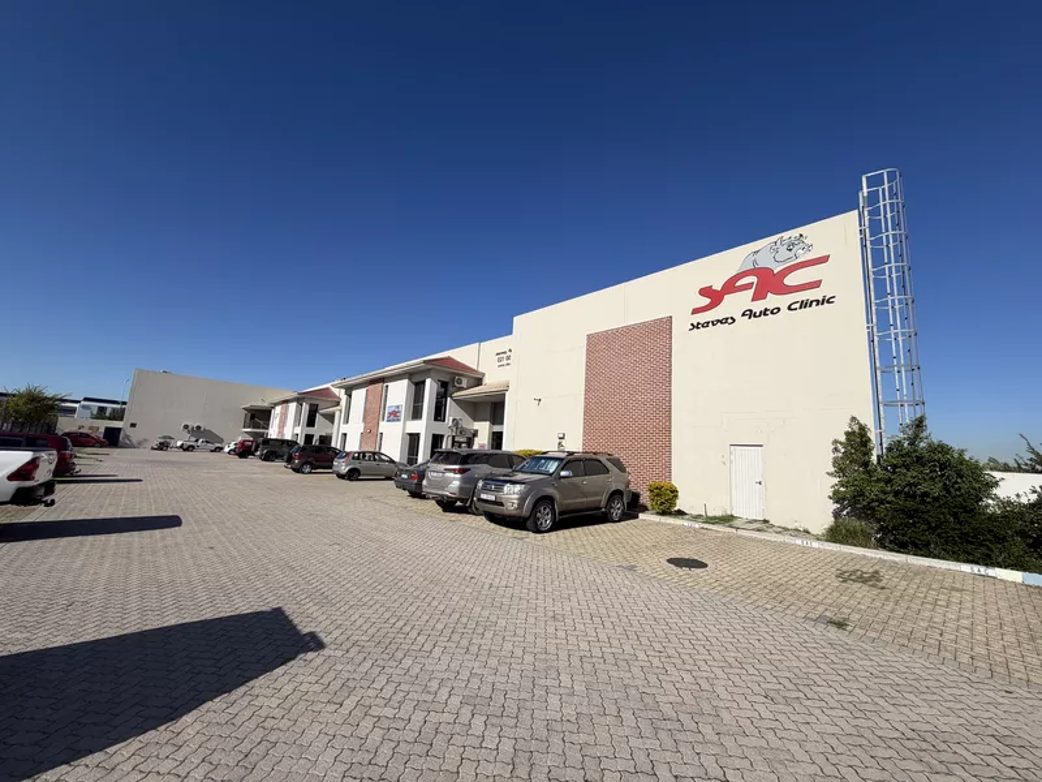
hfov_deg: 102.1
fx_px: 421
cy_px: 391
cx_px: 521
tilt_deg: +9.8
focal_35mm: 14
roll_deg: -3.1
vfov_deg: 85.7
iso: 20
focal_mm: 2.22
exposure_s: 1/1431
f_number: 2.2
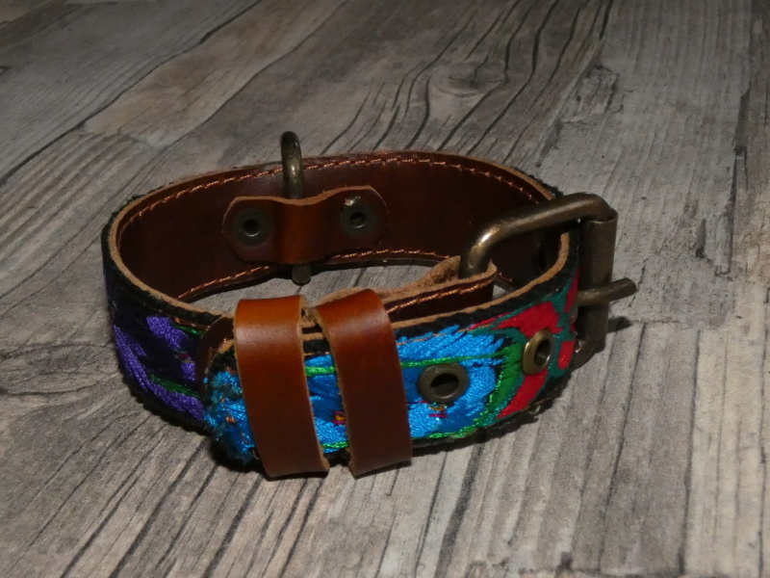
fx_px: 801
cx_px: 385
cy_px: 289
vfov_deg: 39.7
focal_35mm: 36
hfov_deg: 51.4
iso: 800
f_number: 3.5
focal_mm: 6.5
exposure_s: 1/60
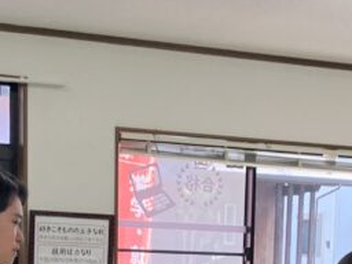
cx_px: 264
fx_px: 1139
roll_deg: -2.5
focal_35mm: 112
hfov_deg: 17.5
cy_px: 469
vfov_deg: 12.2
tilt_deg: -10.8
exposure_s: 1/100
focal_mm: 3.99
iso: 32
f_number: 1.8
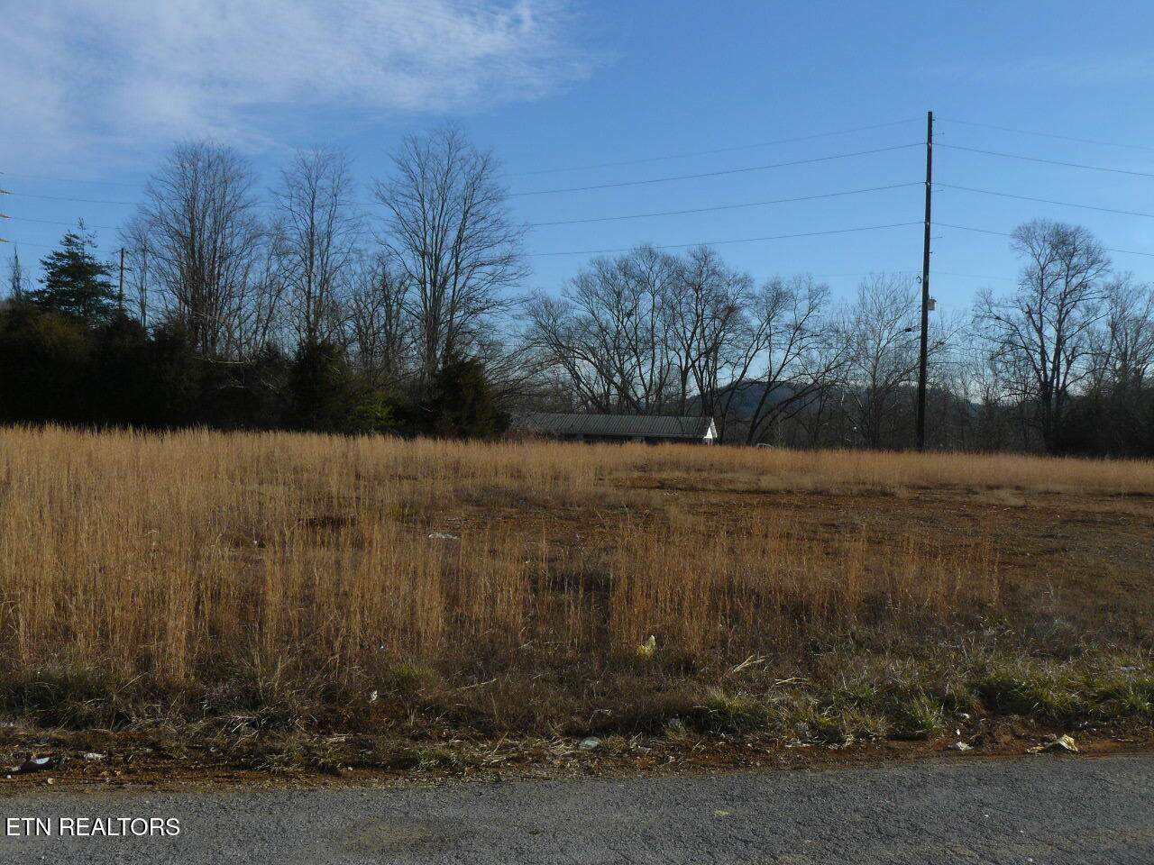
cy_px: 432
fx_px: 1200
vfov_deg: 39.7
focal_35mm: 36
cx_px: 577
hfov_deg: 51.4
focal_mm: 6
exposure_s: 1/500
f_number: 6.3
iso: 100
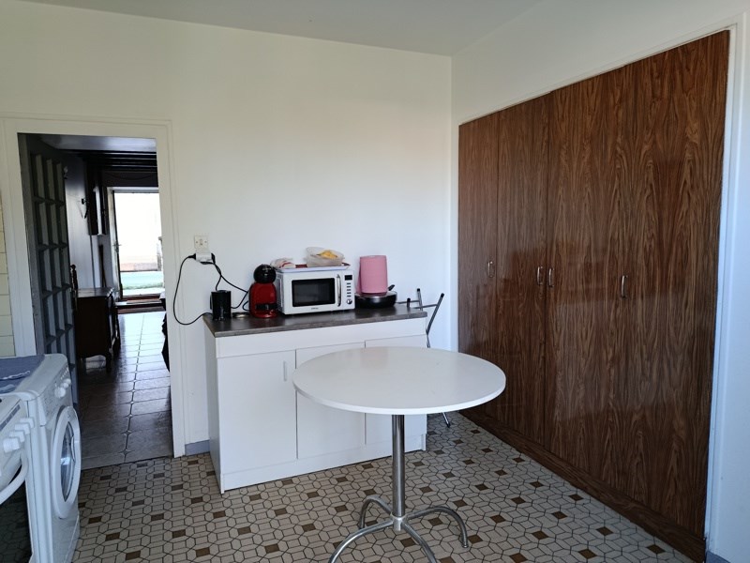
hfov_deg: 71.6
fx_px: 520
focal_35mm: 24
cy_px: 282
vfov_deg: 56.8
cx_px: 375
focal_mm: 5.24
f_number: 1.7
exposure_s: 1/100
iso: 1051
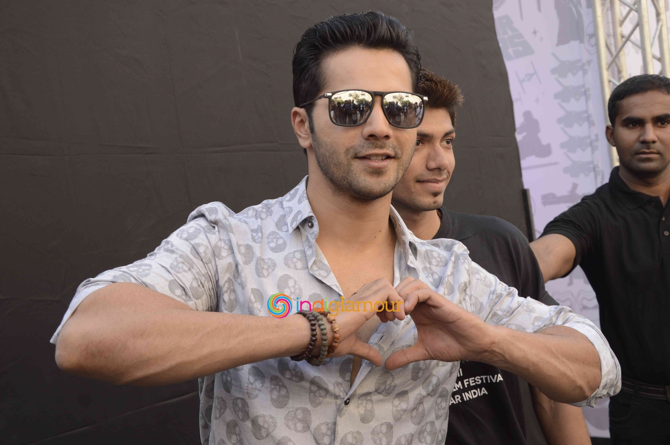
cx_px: 335
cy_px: 222
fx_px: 948
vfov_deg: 26.4
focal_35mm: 51
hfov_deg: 38.9
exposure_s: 1/200
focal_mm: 34
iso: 400
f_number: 7.1
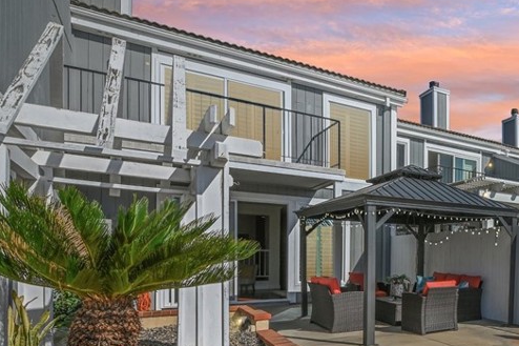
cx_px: 484
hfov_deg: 54.0
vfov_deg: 43.3
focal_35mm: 29
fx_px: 418
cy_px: 265
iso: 250
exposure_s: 1/160
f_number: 22
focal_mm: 14
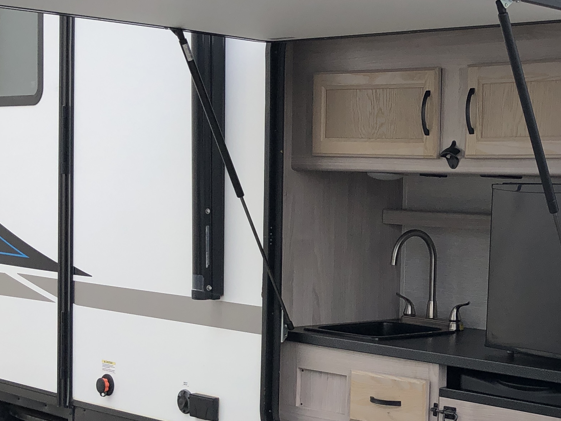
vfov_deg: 20.4
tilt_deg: -6.2
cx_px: 501
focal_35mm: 72
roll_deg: -0.6
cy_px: 290
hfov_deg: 26.2
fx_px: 1167
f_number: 1.8
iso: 20
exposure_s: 1/1171
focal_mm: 3.99
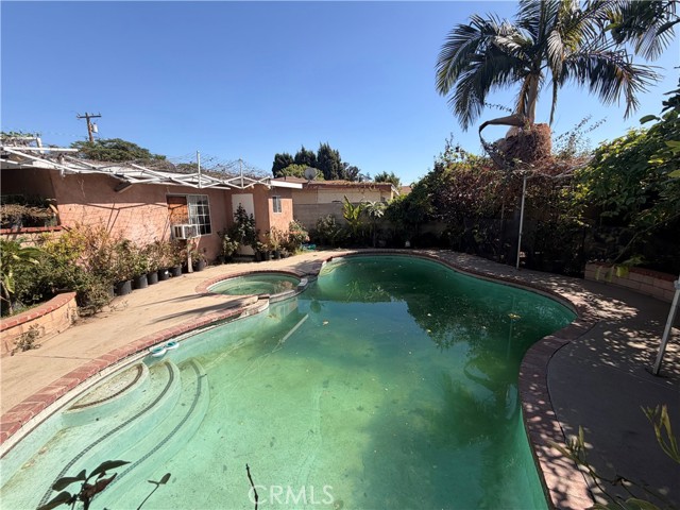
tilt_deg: -11.7
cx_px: 340
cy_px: 255
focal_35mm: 14
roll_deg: +1.1
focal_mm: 2.22
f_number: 2.2
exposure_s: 1/770
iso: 25
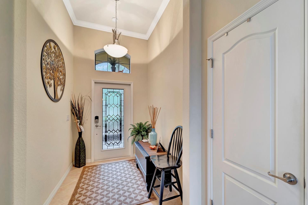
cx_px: 163
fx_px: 128
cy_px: 107
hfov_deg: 100.3
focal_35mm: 15
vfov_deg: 77.3
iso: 250
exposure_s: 3.2
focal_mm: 14
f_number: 9
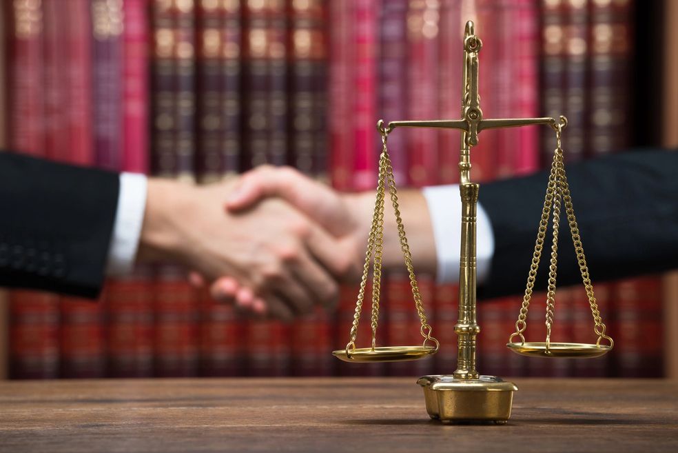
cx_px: 339
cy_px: 226
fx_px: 3015
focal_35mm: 160
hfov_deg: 12.8
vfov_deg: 8.6
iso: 100
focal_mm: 160
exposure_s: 1/160
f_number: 9
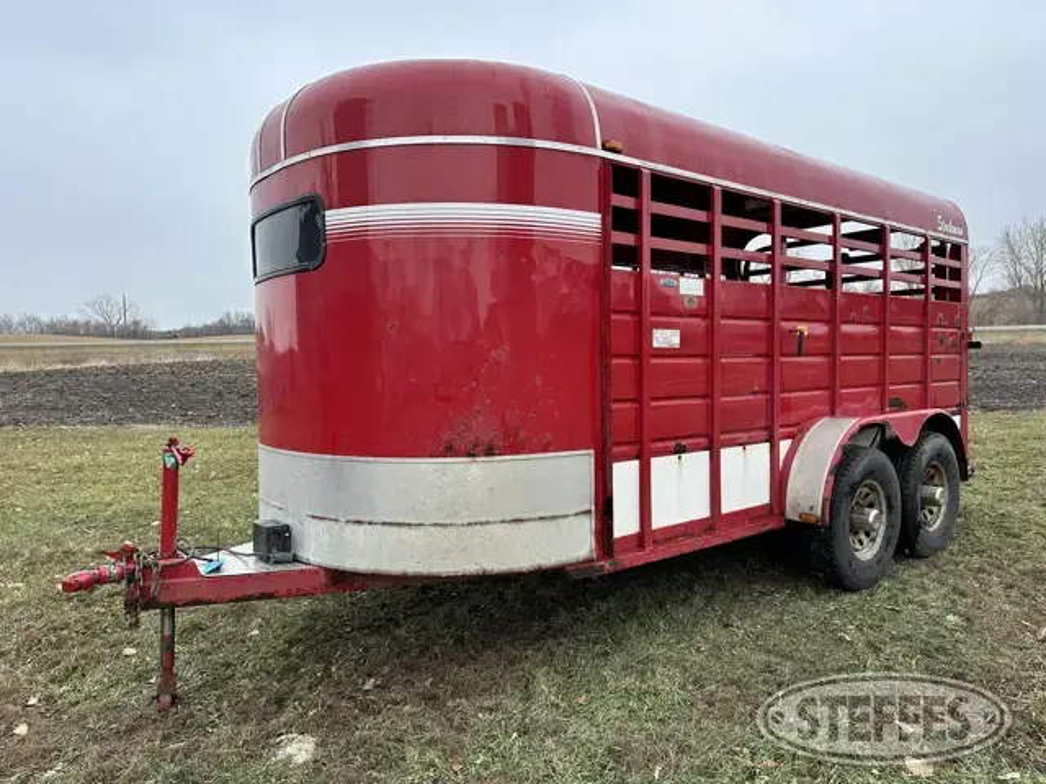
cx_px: 523
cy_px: 392
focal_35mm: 24
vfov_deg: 56.8
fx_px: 725
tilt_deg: -5.3
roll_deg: +3.4
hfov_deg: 71.6
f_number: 1.78
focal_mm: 6.86
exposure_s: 1/650
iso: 80
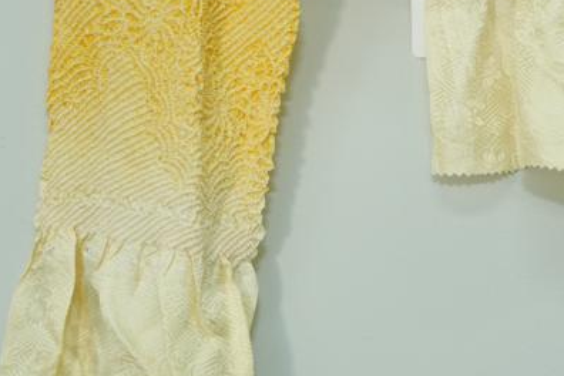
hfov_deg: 7.5
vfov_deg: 5.0
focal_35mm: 274
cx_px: 359
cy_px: -9
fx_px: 4292
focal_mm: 100
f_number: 4
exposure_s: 1/100
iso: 640
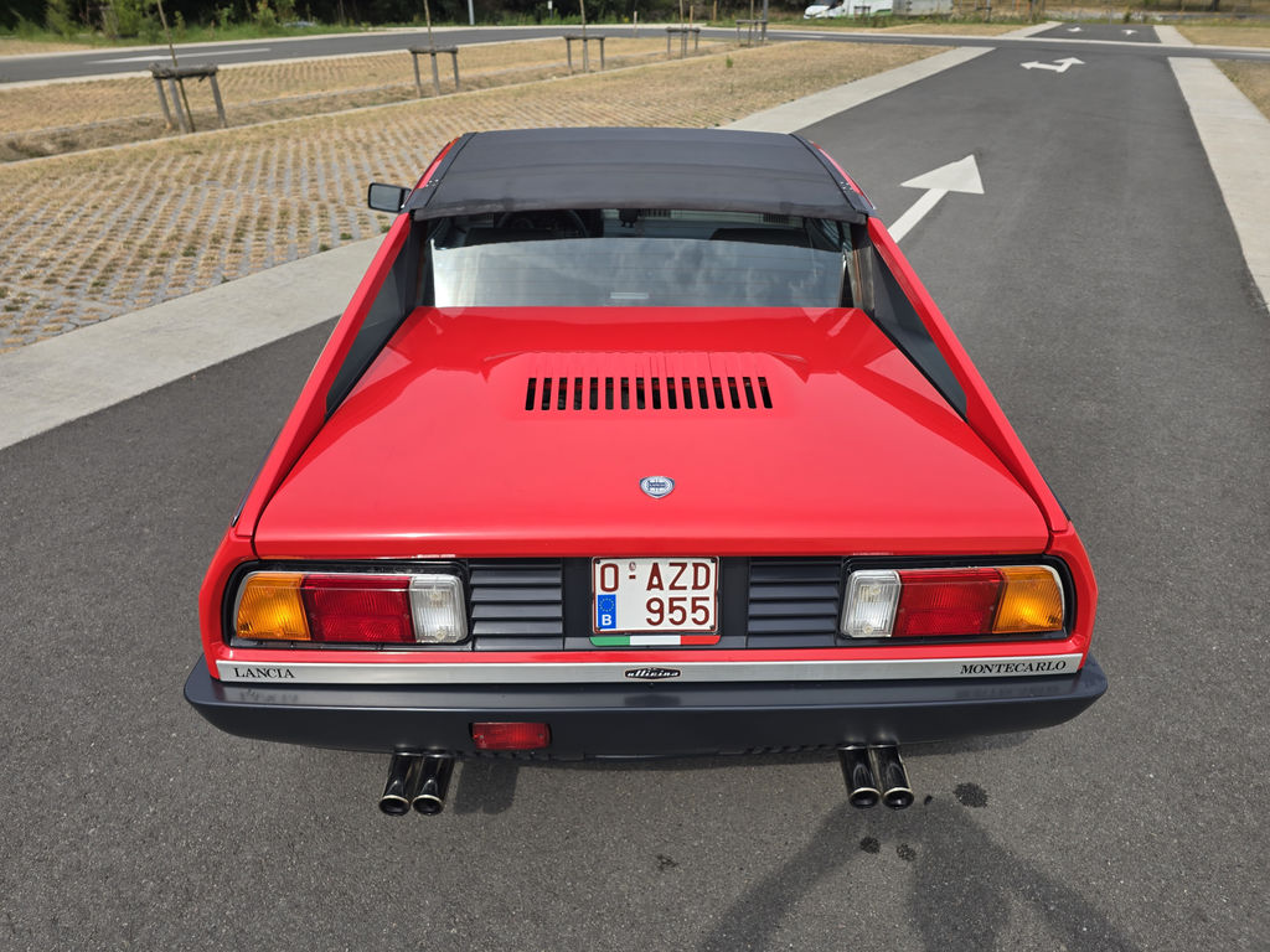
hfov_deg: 73.9
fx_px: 844
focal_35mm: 23
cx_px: 635
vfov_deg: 58.9
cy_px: 476
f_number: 1.7
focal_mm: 6.3
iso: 12
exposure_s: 1/748
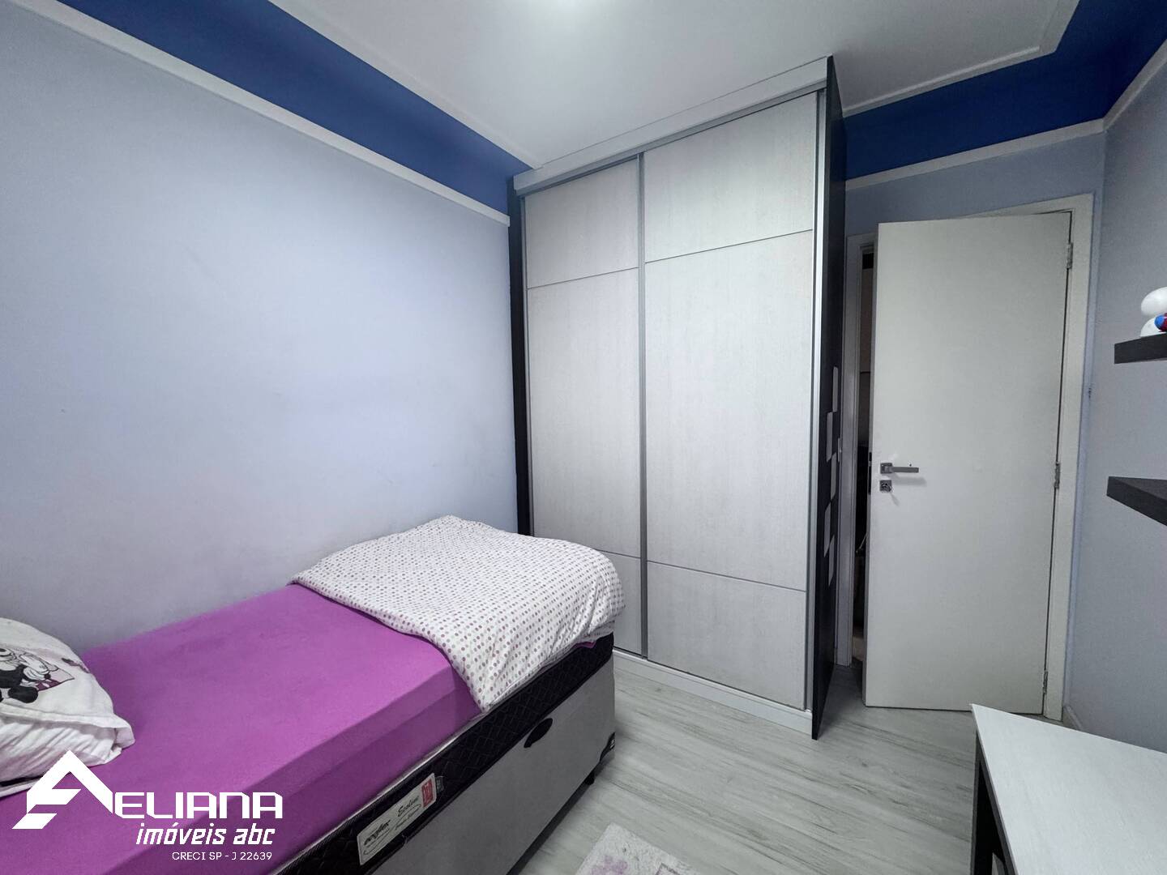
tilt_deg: -4.9
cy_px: 438
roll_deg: +1.0
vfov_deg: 85.7
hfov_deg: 102.1
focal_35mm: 14
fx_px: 472
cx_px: 584
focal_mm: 2.22
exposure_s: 1/60
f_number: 2.2
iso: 320
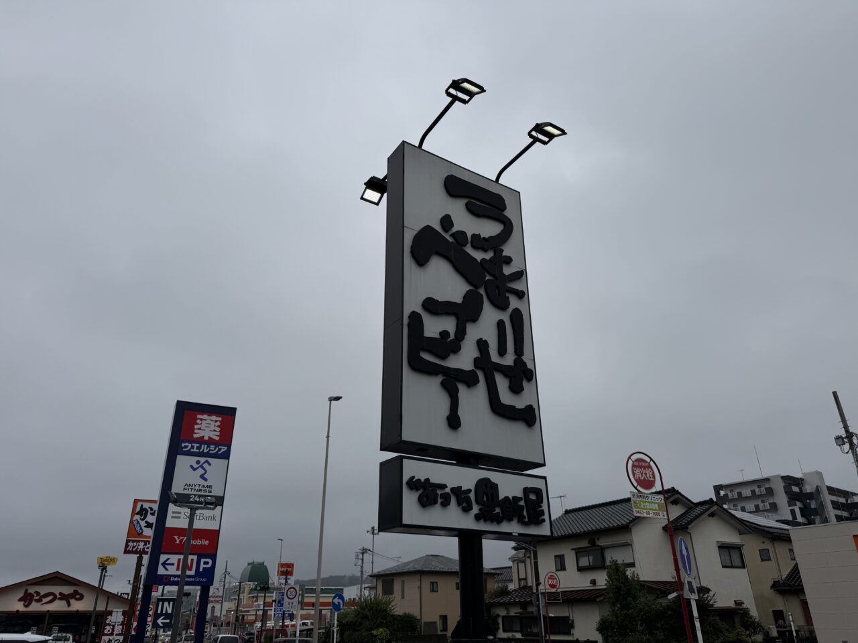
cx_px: 429
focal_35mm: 24
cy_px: 322
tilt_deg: +29.5
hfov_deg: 71.6
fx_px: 595
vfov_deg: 56.8
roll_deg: -0.7
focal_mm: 6.76
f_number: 1.78
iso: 80
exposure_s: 1/14286
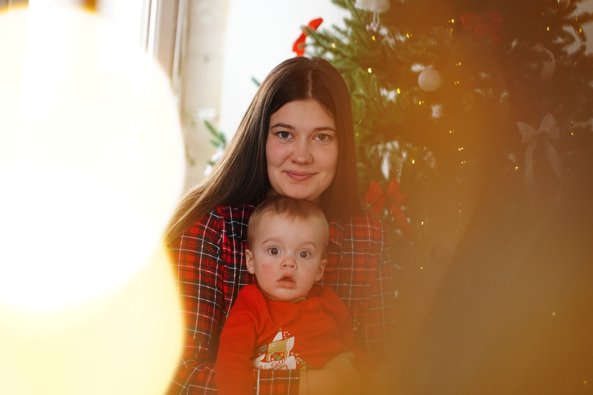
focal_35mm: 85
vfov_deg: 16.1
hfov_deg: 23.9
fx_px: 1400
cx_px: 296
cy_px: 198
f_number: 2.8
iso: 2000
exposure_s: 1/250
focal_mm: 85
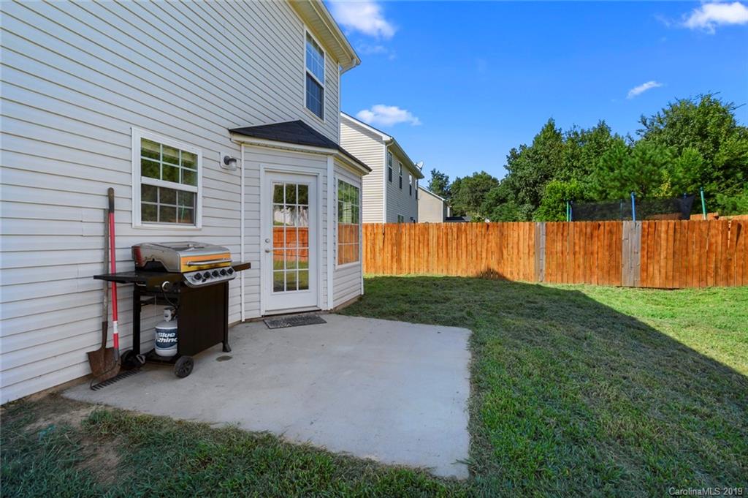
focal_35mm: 15
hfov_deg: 100.4
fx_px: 311
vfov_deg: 77.2
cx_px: 374
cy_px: 249
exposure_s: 1/60
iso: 125
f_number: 13
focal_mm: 10
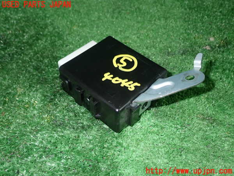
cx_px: 117
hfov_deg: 49.0
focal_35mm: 38
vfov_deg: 37.7
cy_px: 88
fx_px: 257
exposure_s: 1/40
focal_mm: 6.83
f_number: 8
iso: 320
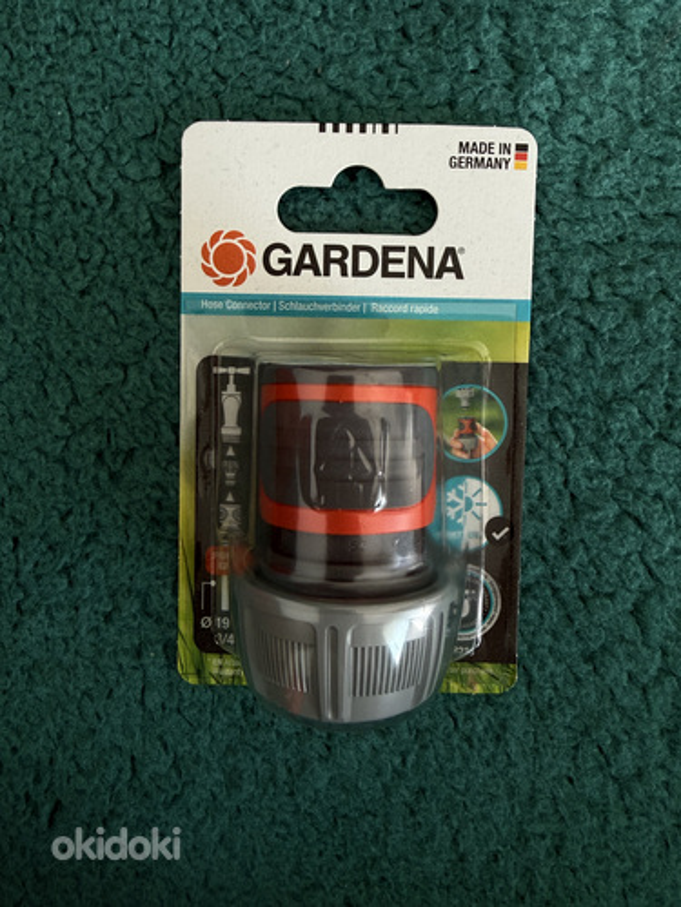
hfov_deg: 54.9
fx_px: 656
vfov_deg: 69.4
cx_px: 340
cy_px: 454
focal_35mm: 25
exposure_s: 1/99
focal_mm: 2.22
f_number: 2.2
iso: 125
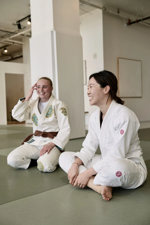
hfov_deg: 31.2
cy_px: 112
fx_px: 269
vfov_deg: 45.4
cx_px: 75
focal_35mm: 43
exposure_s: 1/80
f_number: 4
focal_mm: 43
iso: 100
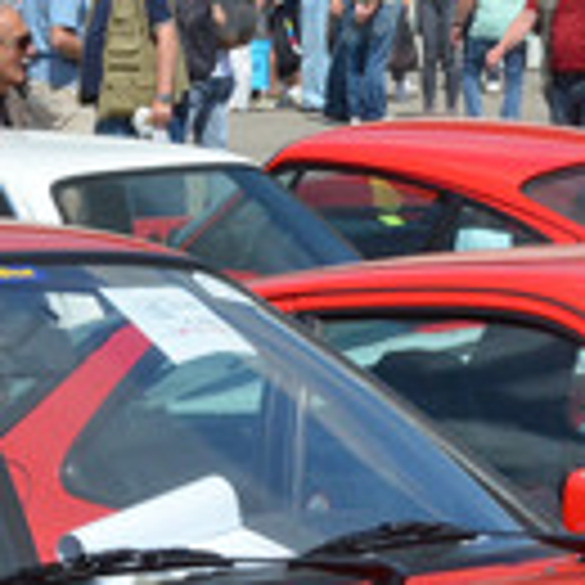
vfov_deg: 5.8
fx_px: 5793
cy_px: 137
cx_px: 45
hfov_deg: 5.8
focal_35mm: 303
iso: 2000
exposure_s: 1/1250
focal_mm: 62
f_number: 18
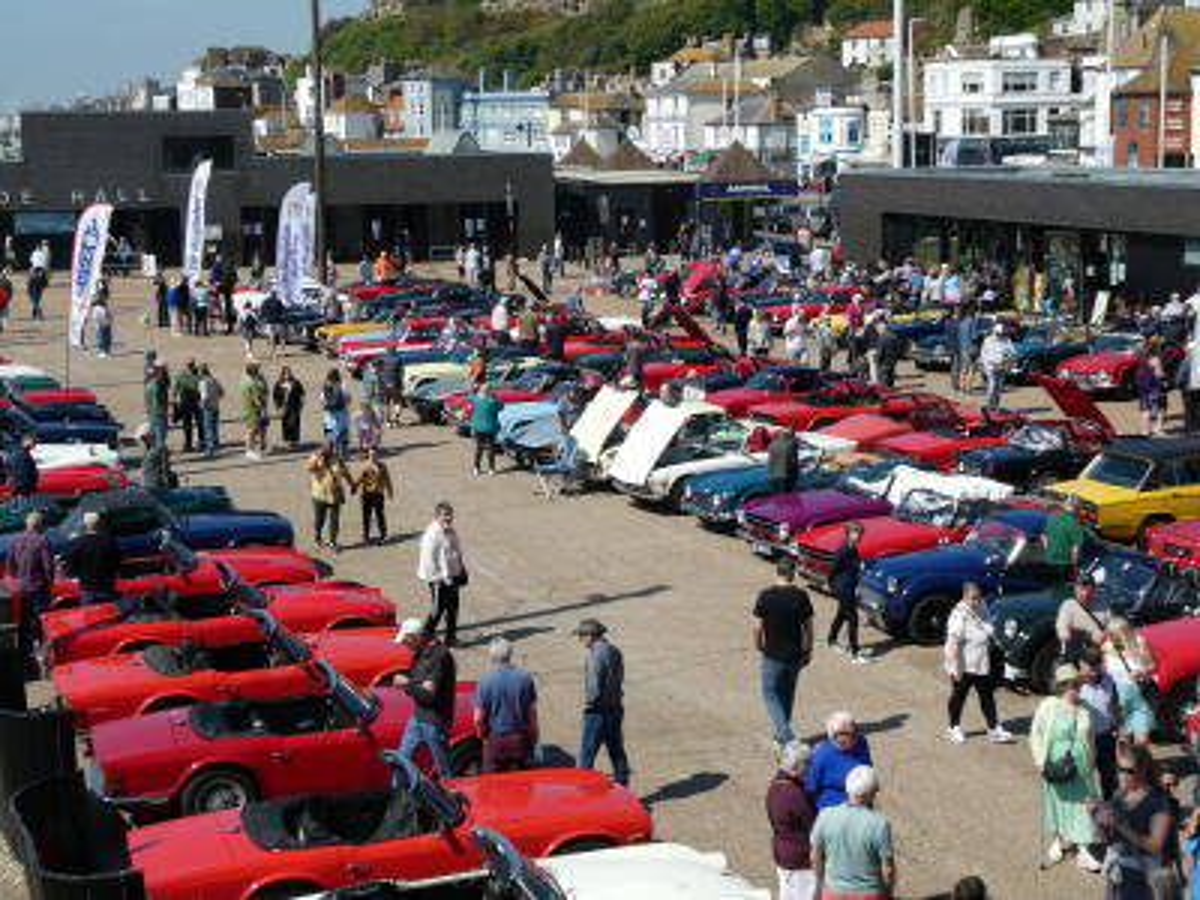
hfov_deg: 33.8
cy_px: 450
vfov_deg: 25.7
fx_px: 1976
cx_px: 600
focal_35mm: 57
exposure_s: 1/800
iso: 80
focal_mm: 10.3
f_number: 4.2
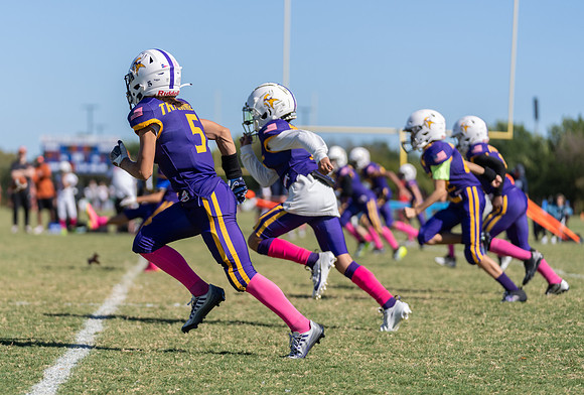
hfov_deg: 13.7
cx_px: 226
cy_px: 182
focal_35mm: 149
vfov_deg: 9.3
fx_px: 2432
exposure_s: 1/2000
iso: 100
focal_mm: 121
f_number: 2.8
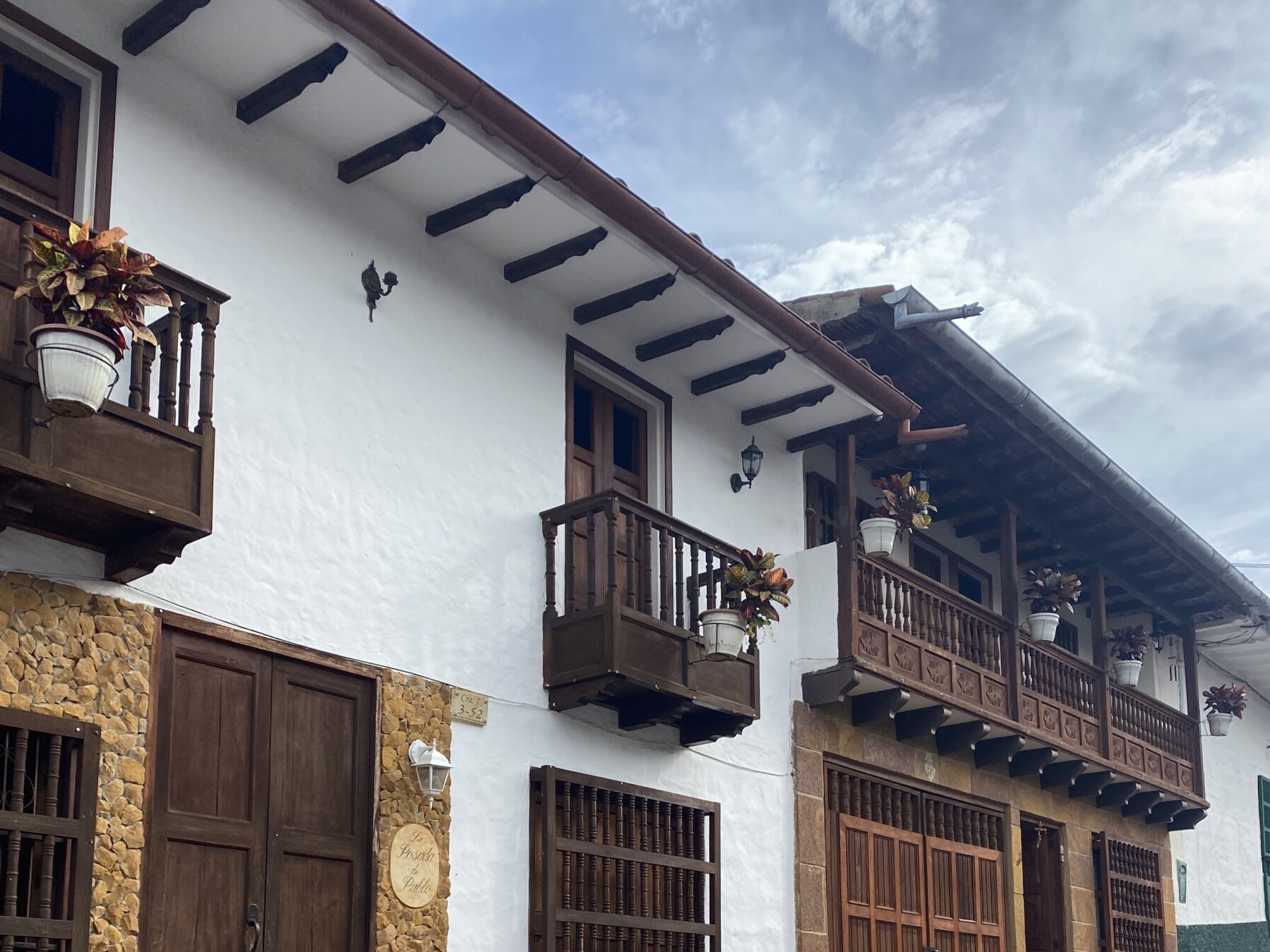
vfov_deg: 36.8
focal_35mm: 37
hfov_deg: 50.1
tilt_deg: +9.2
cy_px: 814
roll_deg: +0.6
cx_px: 611
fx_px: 1357
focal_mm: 4.25
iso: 32
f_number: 1.8
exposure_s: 1/1866
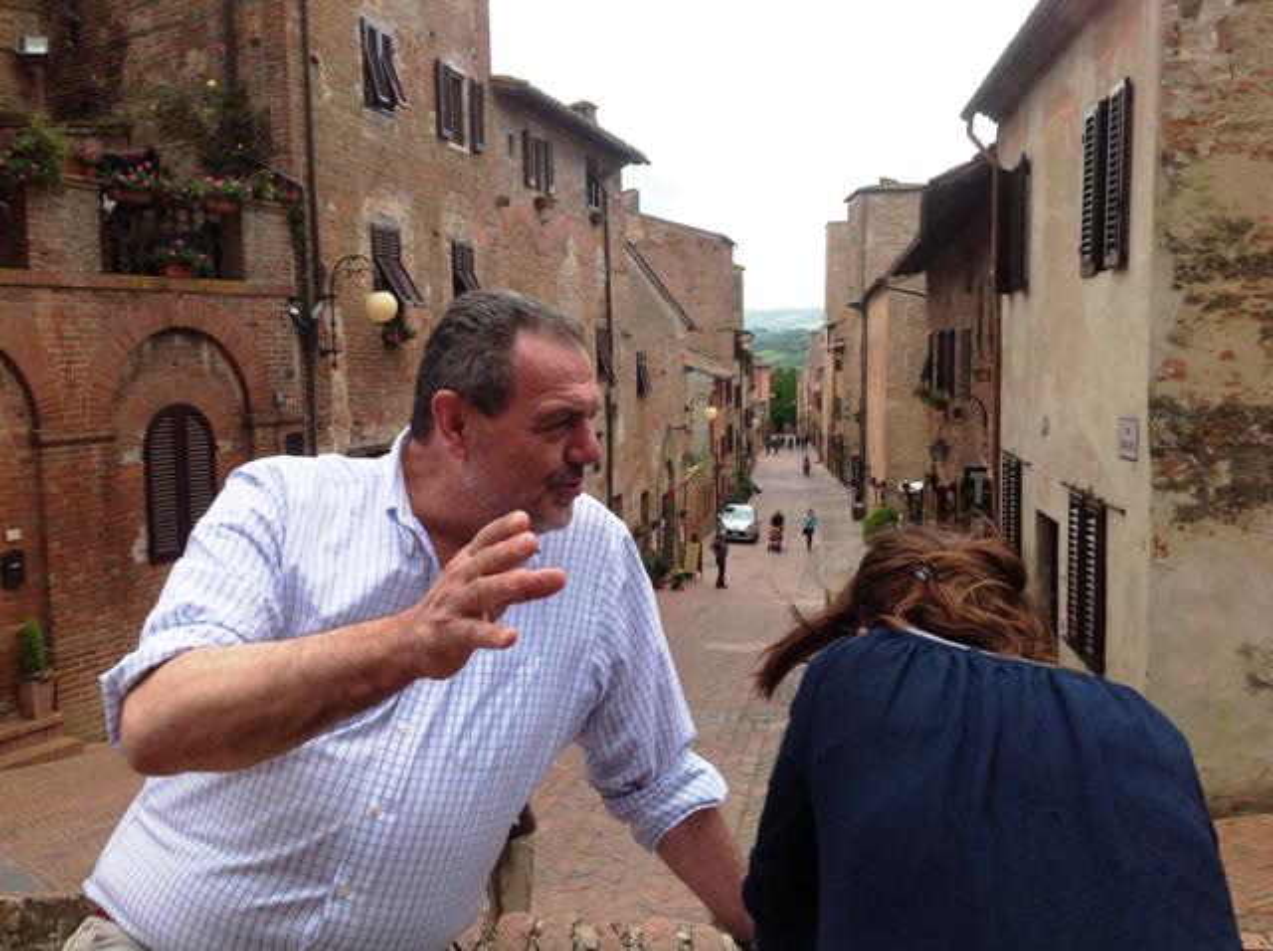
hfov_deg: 52.7
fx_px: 1285
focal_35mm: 35
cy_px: 476
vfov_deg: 40.6
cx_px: 636
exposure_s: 1/796
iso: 50
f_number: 2.4
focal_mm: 4.28
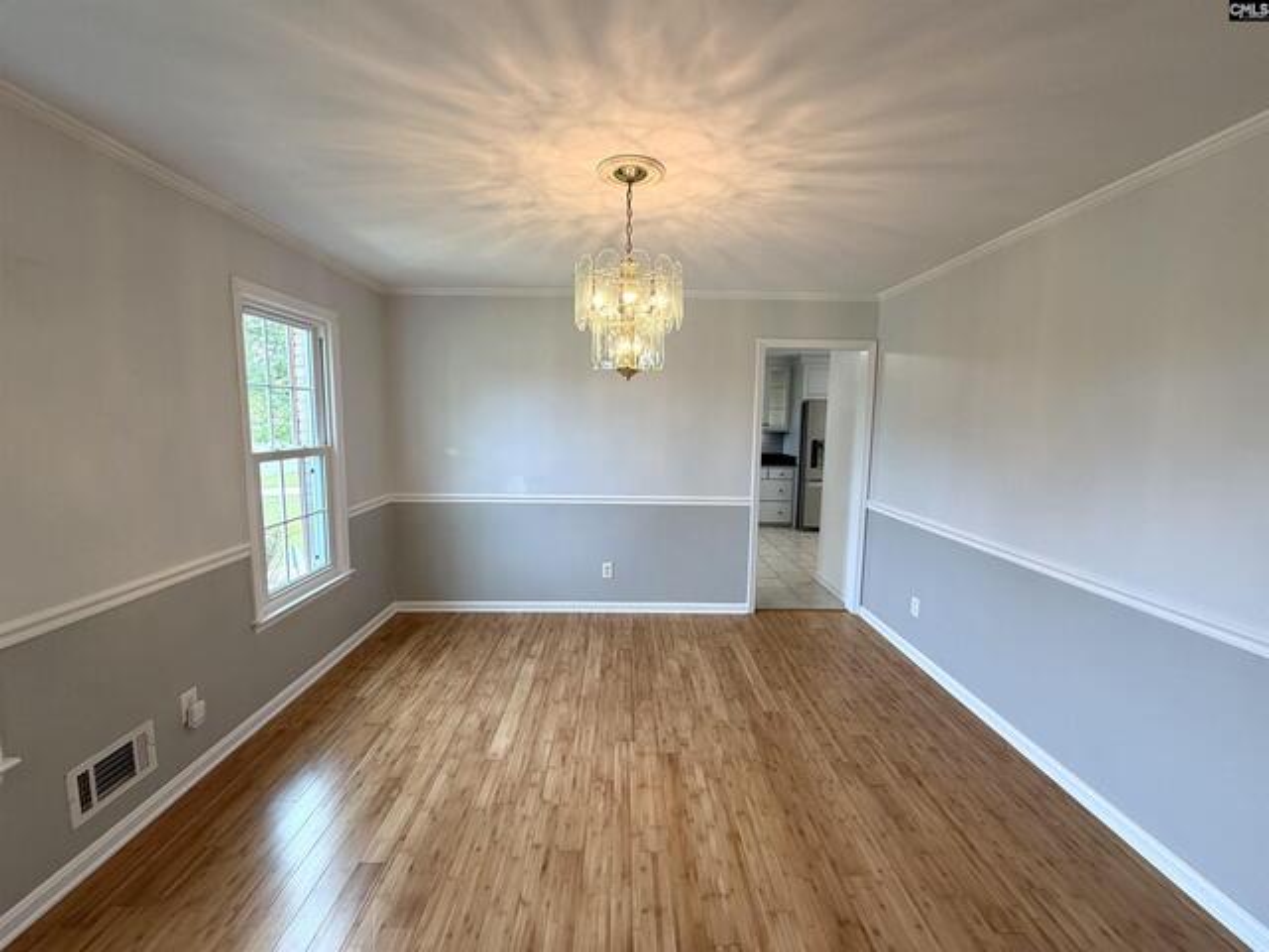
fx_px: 513
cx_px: 634
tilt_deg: -7.2
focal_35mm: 14
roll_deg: -0.5
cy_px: 476
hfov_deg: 102.1
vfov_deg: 85.7
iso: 160
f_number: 2.2
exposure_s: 1/120
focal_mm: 2.22
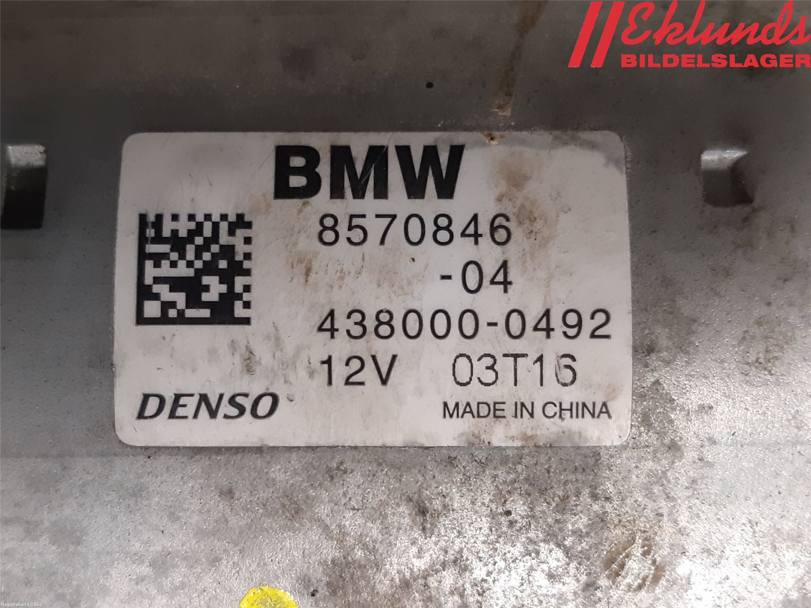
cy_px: 304
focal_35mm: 26
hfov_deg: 67.3
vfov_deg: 53.1
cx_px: 406
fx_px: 609
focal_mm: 3.93
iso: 250
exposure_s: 1/50
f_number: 1.7
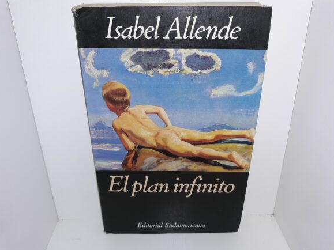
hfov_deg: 61.7
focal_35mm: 29
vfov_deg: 48.2
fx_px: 280
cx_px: 170
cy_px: 124
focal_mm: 3.7
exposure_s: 1/164
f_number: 1.7
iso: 40
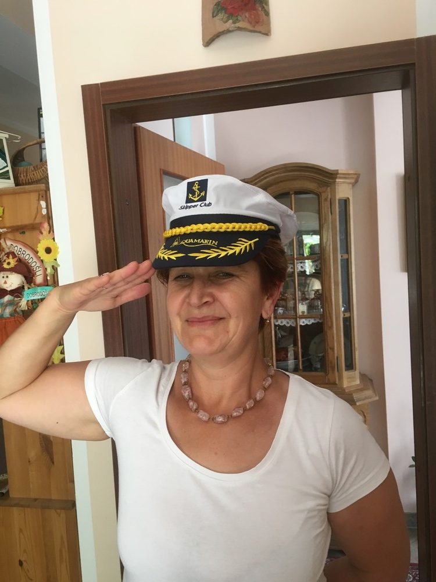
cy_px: 291
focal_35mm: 29
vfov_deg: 61.7
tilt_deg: -2.9
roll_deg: +4.3
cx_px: 218
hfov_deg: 48.2
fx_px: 487
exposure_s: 1/33
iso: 125
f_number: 2.2
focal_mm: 4.15
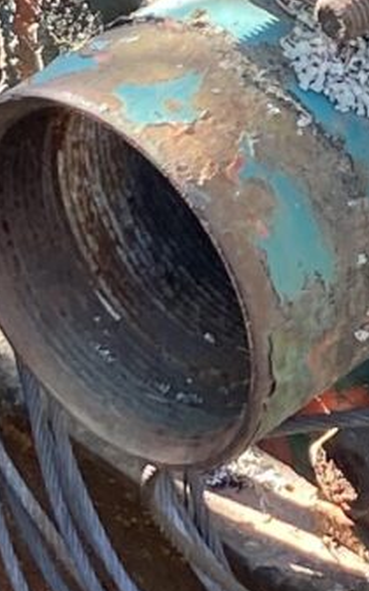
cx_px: 183
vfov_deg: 9.9
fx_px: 3379
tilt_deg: -37.1
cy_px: 37
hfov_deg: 6.3
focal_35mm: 210
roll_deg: -0.9
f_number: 1.8
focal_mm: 4.25
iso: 50
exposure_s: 1/122
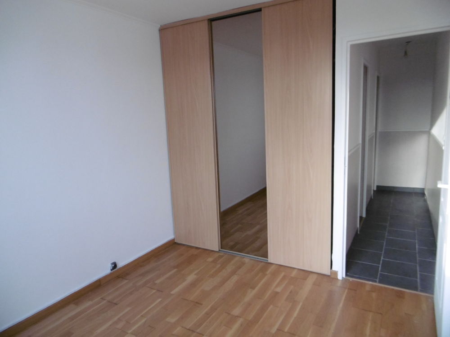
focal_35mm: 24
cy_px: 168
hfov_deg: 71.6
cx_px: 225
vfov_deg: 56.8
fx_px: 312
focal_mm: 4.3
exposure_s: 1/60
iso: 250
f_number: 3.1
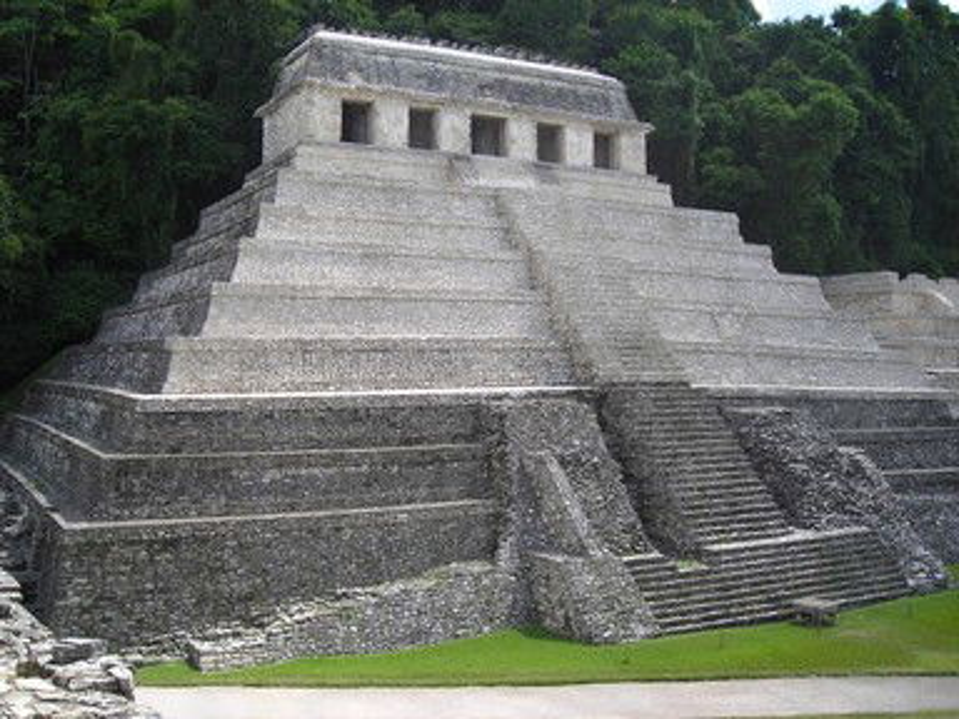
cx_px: 480
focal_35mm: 38
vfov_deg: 37.7
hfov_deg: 49.0
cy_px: 360
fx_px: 1053
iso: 50
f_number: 3.2
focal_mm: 6.3
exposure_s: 1/347
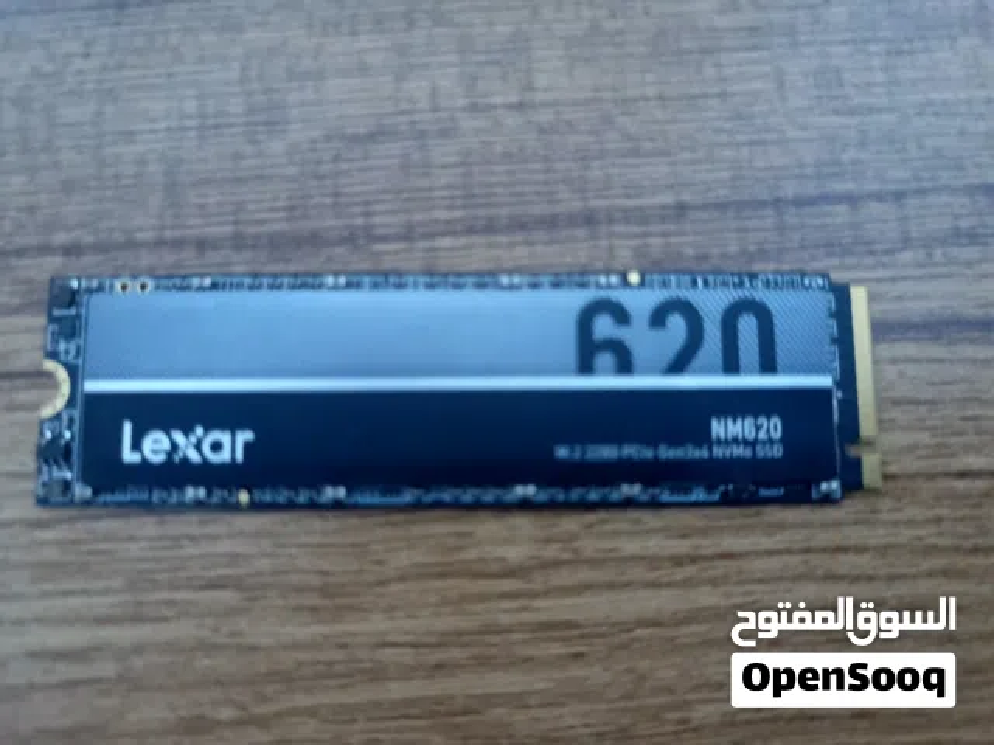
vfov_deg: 56.8
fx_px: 689
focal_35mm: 24
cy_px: 372
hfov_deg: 71.6
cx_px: 497
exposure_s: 1/20
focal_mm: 5.25
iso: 2505
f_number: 1.7
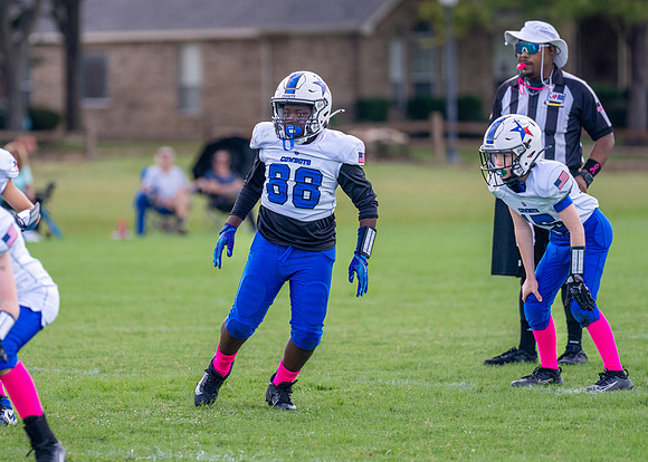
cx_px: 209
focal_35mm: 330
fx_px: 6078
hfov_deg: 6.1
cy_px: 185
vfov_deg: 4.4
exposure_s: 1/2500
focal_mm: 200
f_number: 2.8
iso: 400
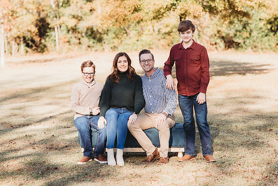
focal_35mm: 92
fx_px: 714
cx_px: 132
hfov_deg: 22.0
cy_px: 93
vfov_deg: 14.8
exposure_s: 1/1000
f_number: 2.5
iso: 200
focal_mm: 85
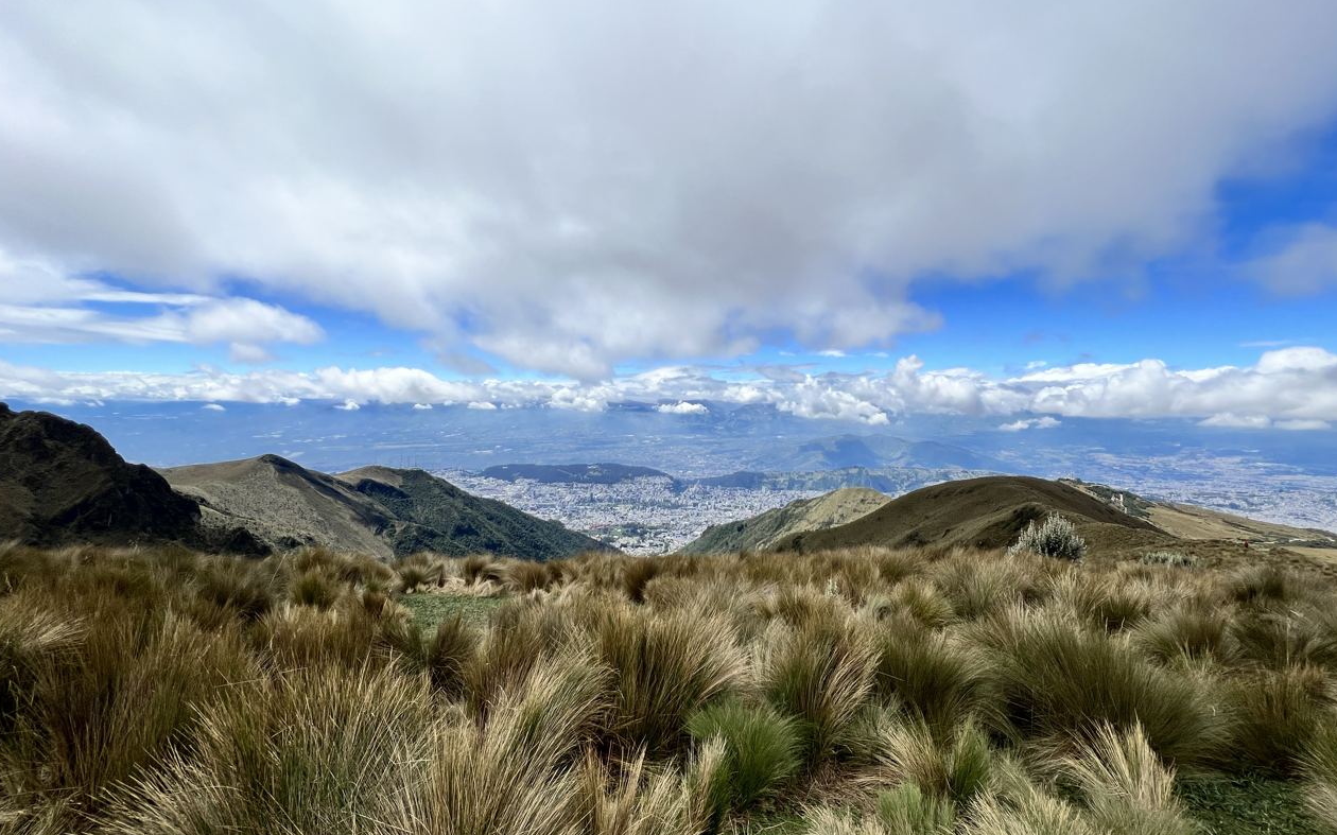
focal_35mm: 14
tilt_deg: +0.5
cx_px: 671
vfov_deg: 78.5
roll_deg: -0.6
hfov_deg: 105.3
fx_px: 510
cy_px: 386
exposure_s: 1/3040
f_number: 1.8
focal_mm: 1.57
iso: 32
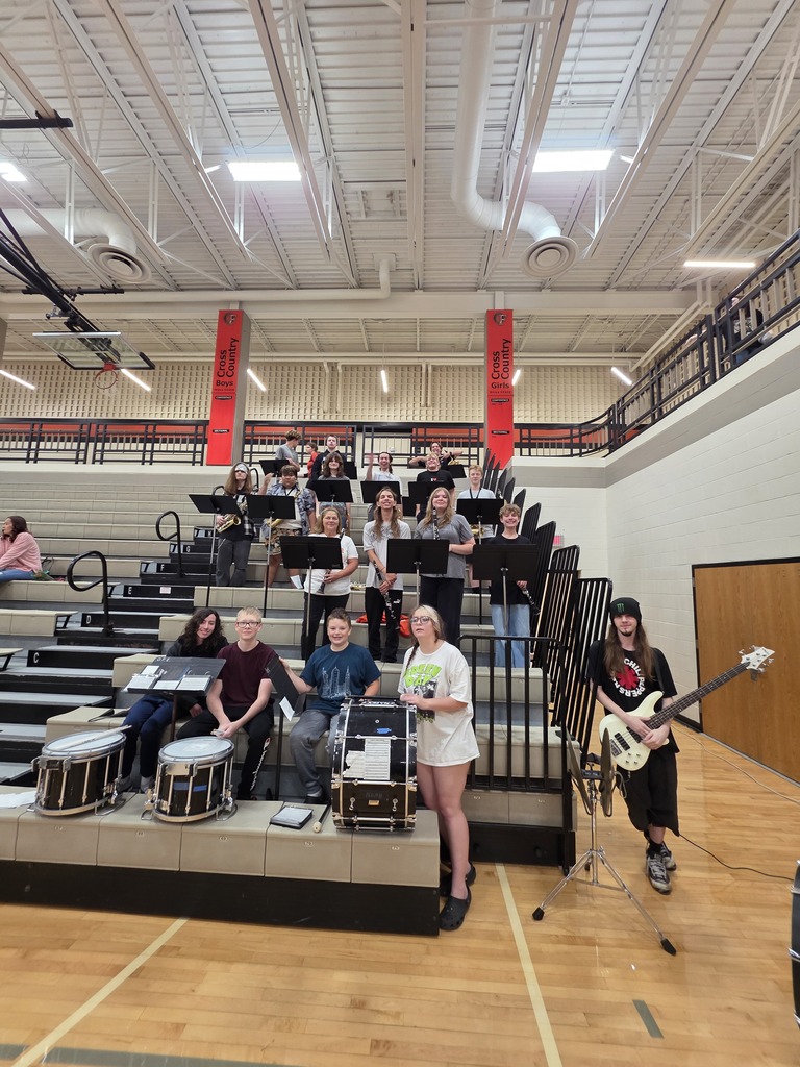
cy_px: 534
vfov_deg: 106.2
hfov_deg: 89.9
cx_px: 400
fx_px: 401
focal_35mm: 13
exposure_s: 1/60
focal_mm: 2.2
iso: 160
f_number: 1.9
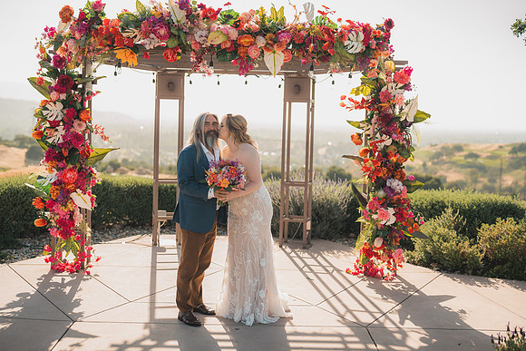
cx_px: 263
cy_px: 176
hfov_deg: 39.6
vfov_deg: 27.0
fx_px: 731
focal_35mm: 50
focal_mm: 50
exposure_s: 1/1000
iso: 50
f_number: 2
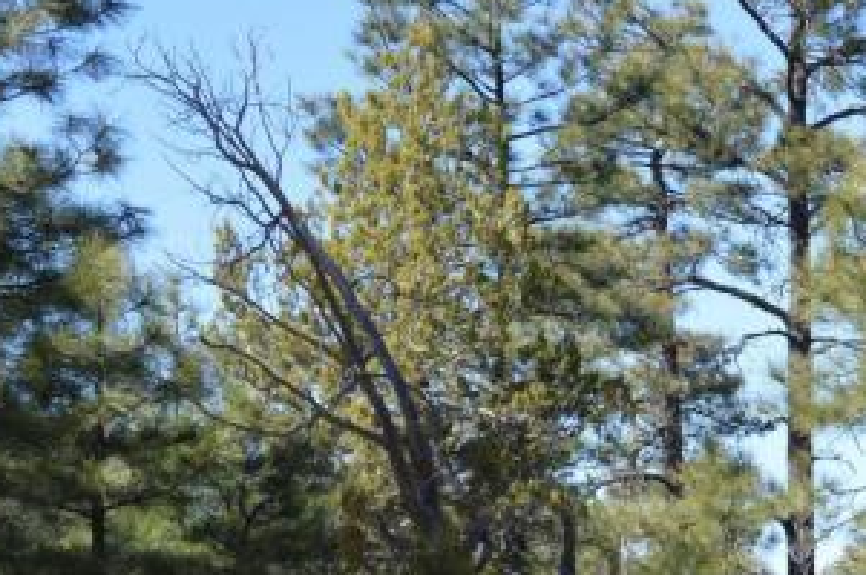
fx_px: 3869
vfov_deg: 8.5
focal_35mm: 161
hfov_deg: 12.3
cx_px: 1161
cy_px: 552
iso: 100
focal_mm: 28
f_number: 7.1
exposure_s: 1/200
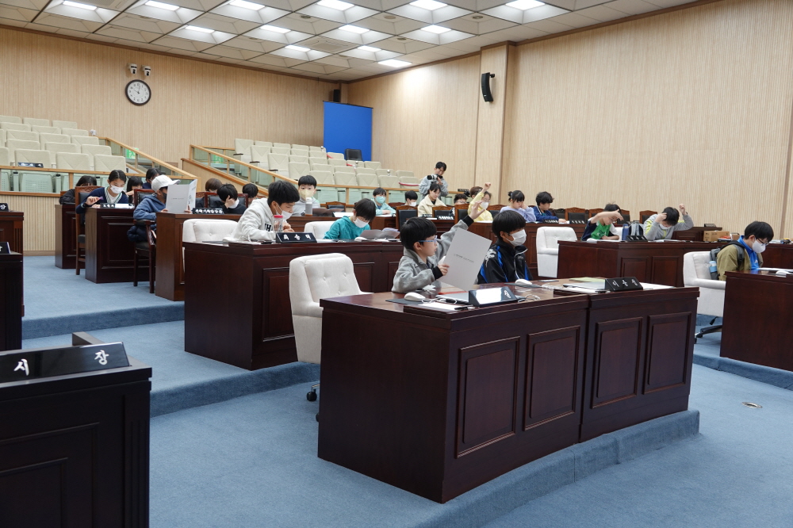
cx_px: 396
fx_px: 639
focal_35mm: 29
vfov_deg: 44.9
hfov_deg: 63.7
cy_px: 264
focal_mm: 10.59
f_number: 2.8
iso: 160
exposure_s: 1/30
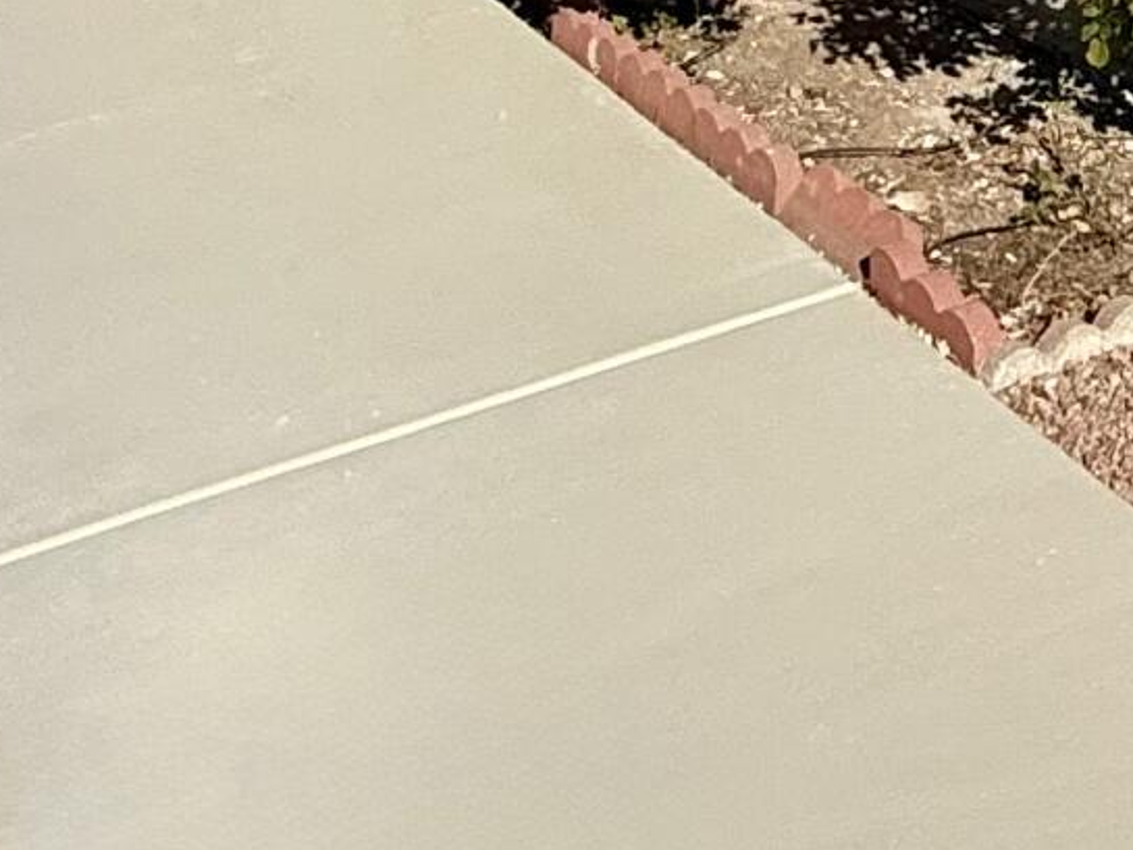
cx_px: 1657
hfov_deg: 21.6
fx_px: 2521
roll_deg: +0.1
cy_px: -962
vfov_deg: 14.8
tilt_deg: +3.7
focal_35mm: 77
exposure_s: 1/4762
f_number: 2.2
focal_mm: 2.22
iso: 50
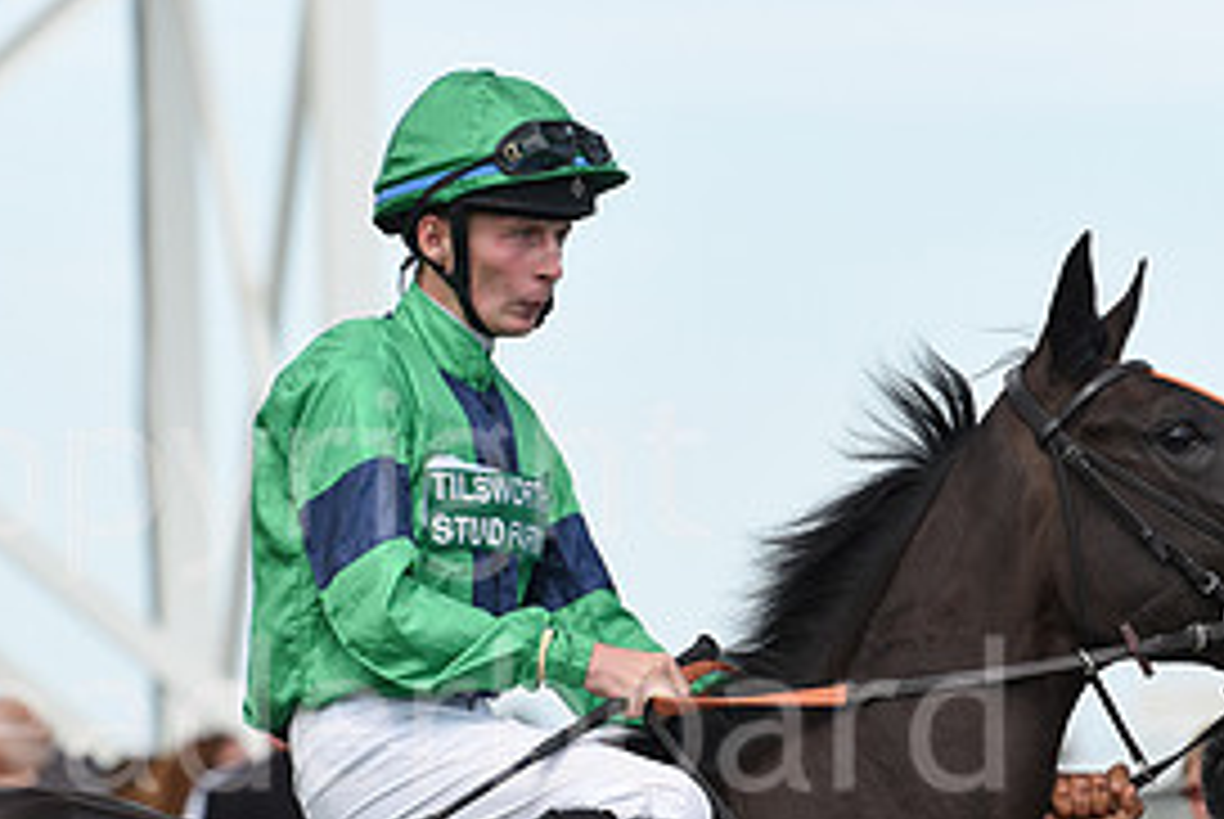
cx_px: 432
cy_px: 758
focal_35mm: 426
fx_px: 14499
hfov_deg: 4.8
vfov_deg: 3.2
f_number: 4.5
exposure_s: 1/2500
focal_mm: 200
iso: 400
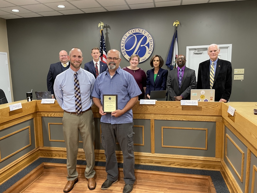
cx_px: 128
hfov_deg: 67.3
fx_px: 193
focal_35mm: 26
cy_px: 96
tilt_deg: -8.6
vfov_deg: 53.1
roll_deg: -0.9
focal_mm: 4.2
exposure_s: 1/60
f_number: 1.6
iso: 160
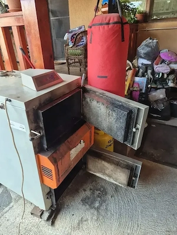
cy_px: 118
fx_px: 157
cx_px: 88
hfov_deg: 58.9
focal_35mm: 23
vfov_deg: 73.9
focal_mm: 5.4
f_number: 1.8
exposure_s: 1/100
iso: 125
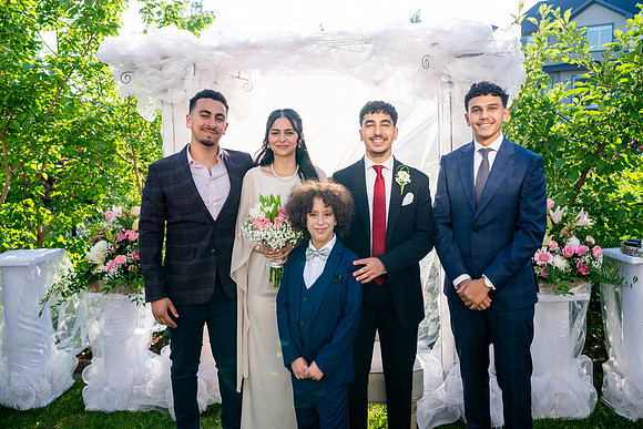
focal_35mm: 28
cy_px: 214
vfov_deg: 46.4
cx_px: 322
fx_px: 500
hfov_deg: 65.5
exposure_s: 1/640
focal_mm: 28
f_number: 3.5
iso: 200
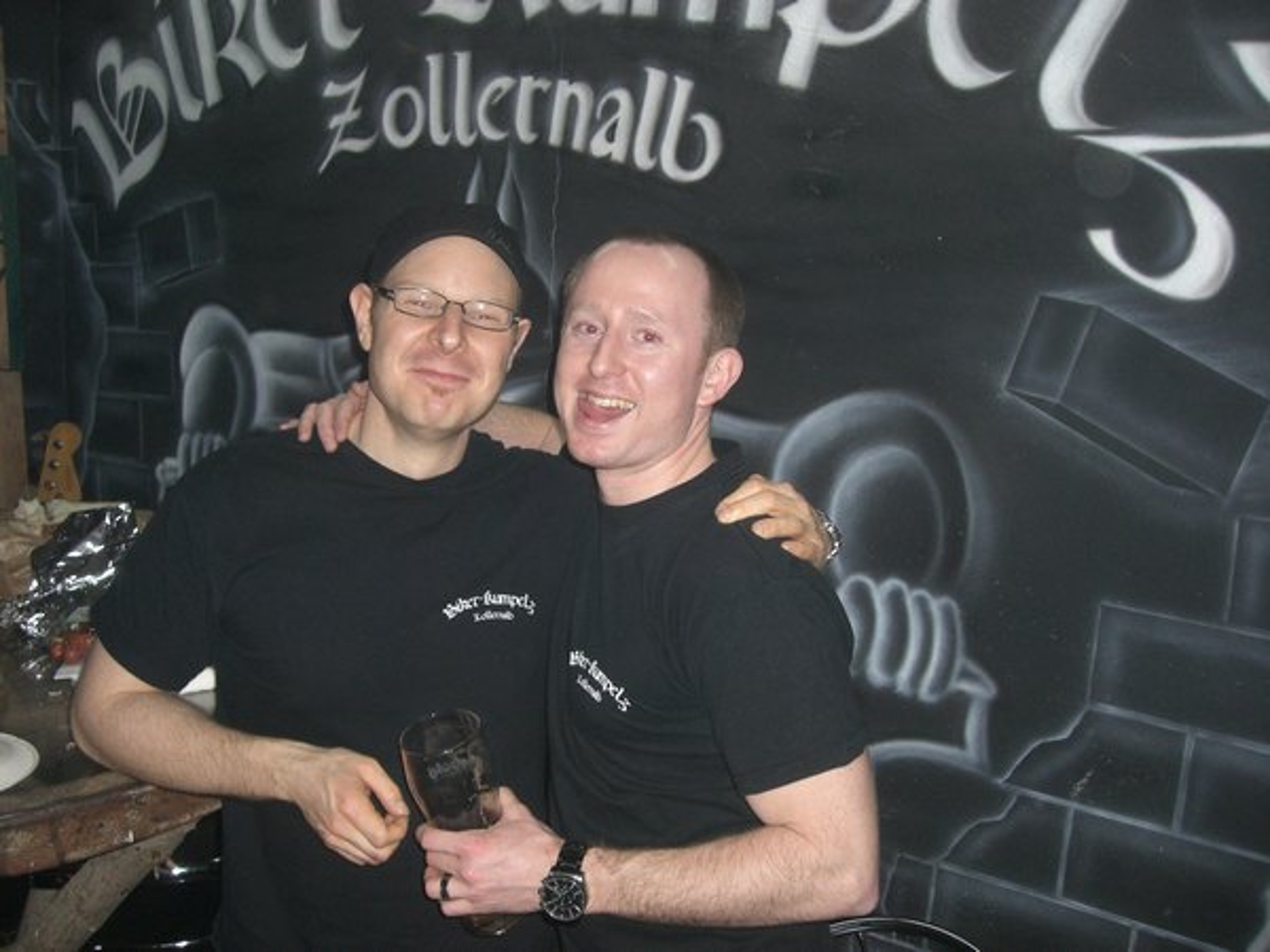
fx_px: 1394
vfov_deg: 37.7
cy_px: 476
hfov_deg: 49.0
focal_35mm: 38
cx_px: 635
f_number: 2.7
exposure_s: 1/60
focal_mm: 6.2
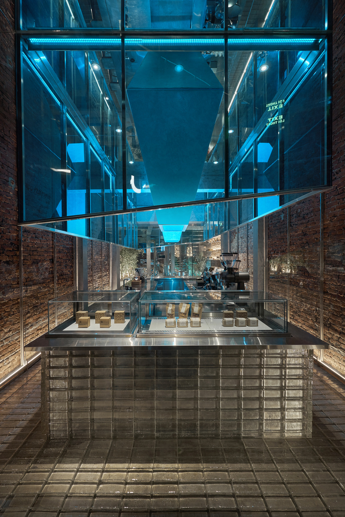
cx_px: 172
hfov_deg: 73.8
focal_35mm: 16
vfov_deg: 96.7
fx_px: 230
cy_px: 258
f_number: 8
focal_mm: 16
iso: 125
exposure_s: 1/2.5
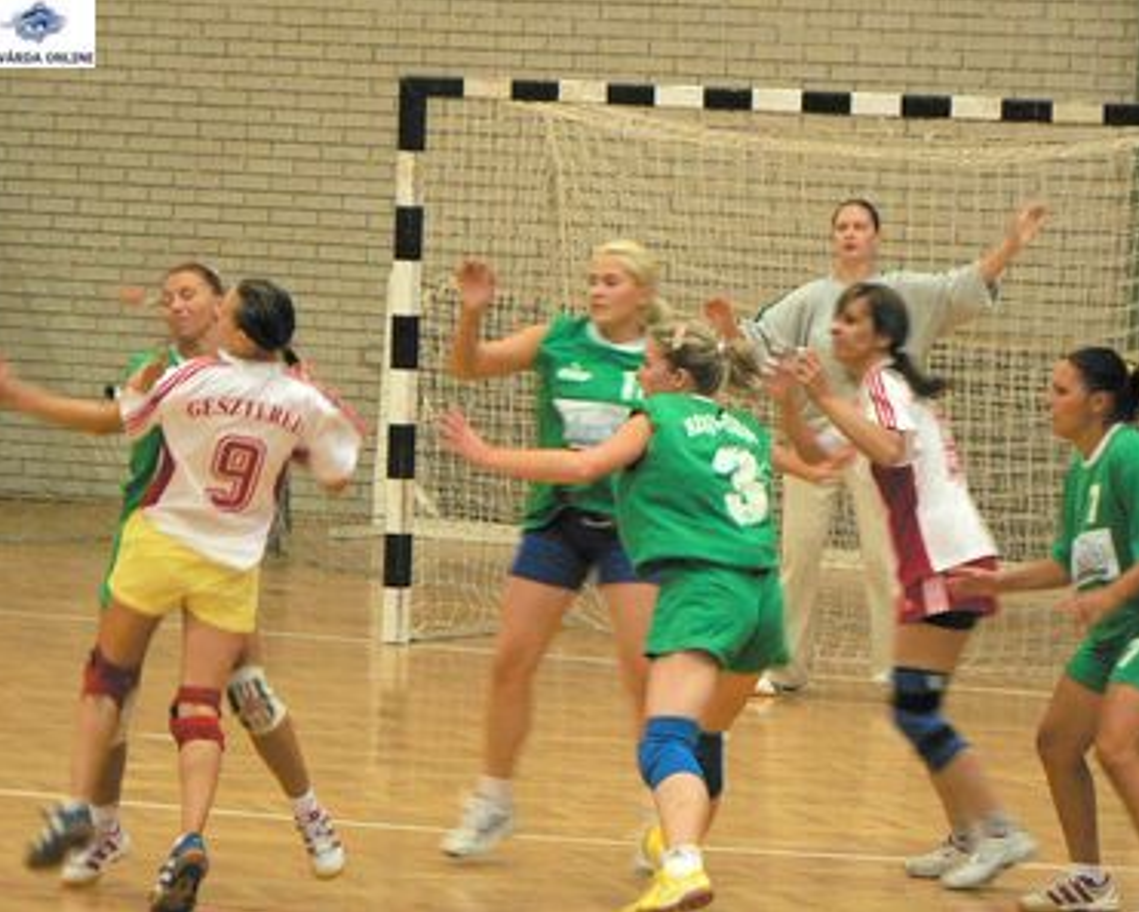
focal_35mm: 242
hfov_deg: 8.0
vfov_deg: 6.4
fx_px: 8160
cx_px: 586
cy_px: 454
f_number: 3.3
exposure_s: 1/60
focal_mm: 39.5
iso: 400
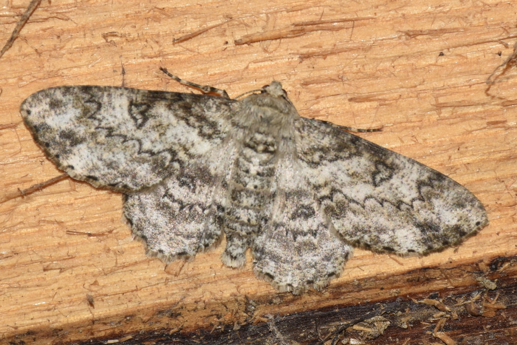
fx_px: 3015
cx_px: 258
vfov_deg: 6.5
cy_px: 172
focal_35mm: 210
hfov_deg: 9.8
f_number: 13
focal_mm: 140
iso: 100
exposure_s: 1/200
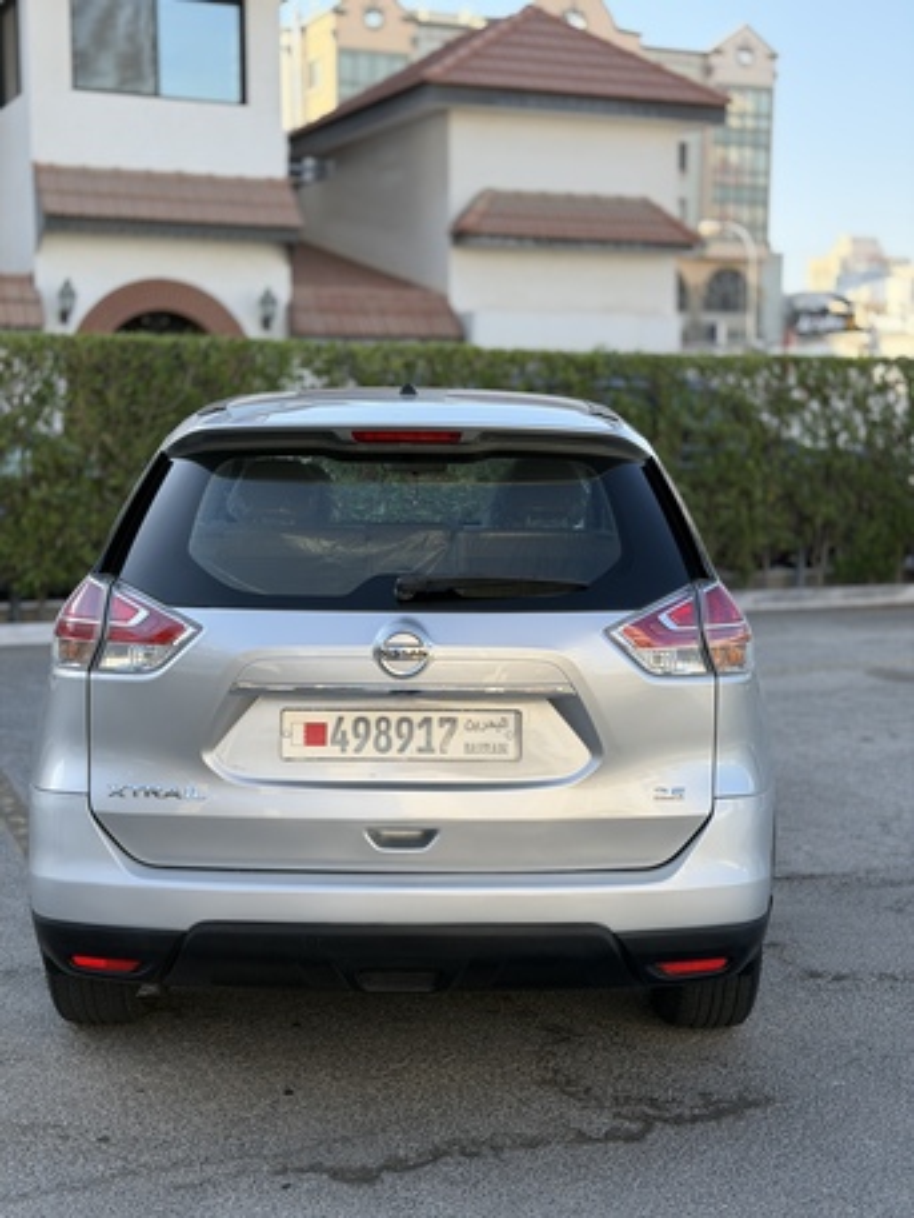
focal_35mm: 48
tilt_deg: -6.2
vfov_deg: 39.6
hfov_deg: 30.3
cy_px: 609
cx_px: 457
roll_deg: -0.2
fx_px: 1689
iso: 100
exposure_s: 1/1715
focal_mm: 6.76
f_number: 1.78
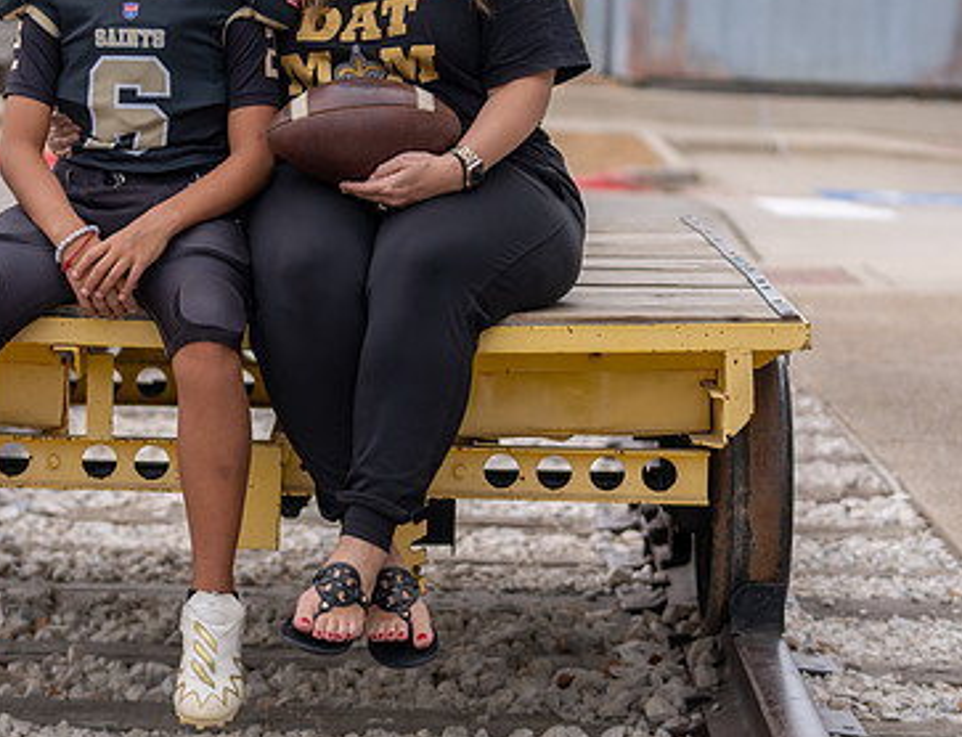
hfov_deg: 14.7
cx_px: 258
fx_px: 3724
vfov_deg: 11.3
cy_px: 215
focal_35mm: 133
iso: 160
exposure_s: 1/320
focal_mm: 70
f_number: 2.8
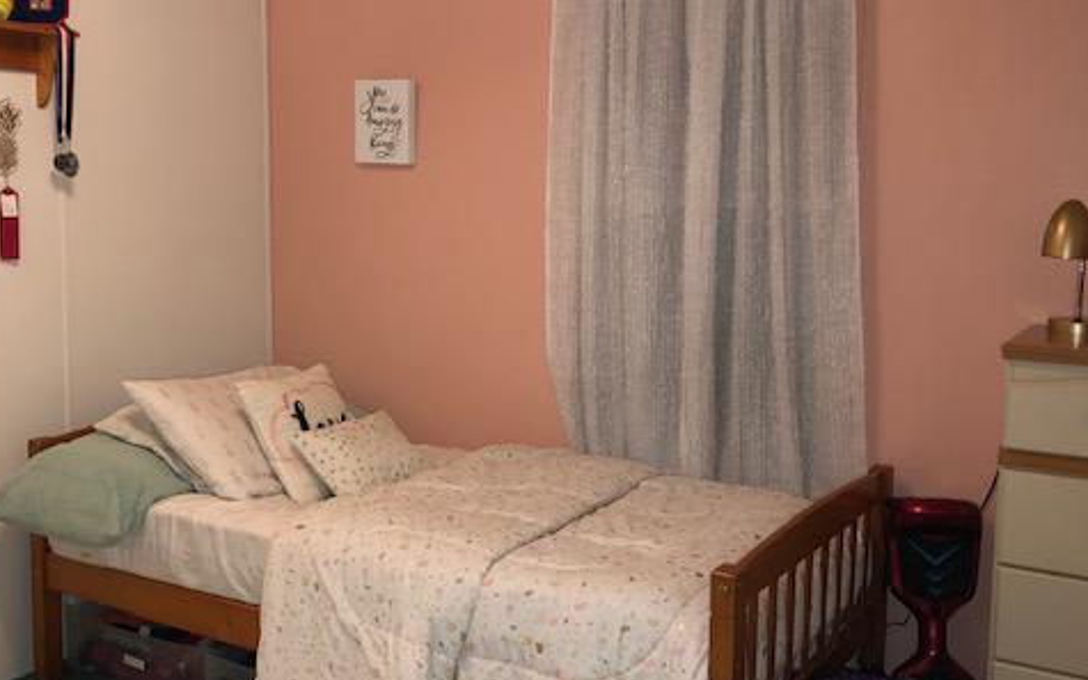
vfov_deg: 32.0
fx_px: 1186
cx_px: 447
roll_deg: -0.8
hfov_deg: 49.0
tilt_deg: -5.5
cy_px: 330
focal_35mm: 40
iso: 50
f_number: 1.8
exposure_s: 1/12
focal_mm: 3.99
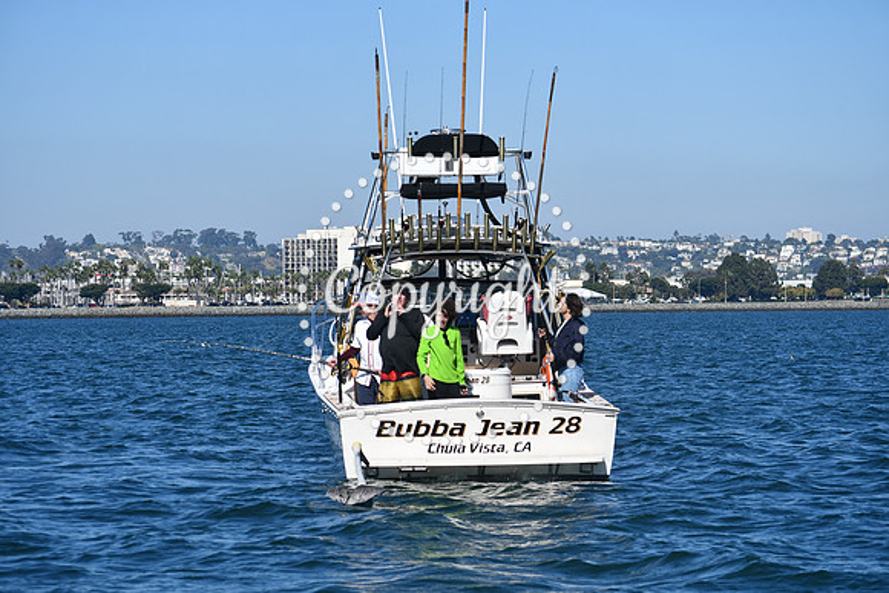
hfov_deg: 10.2
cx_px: 444
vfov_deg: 6.8
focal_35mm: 202
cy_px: 296
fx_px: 4989
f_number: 9
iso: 100
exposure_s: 1/640
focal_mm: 135
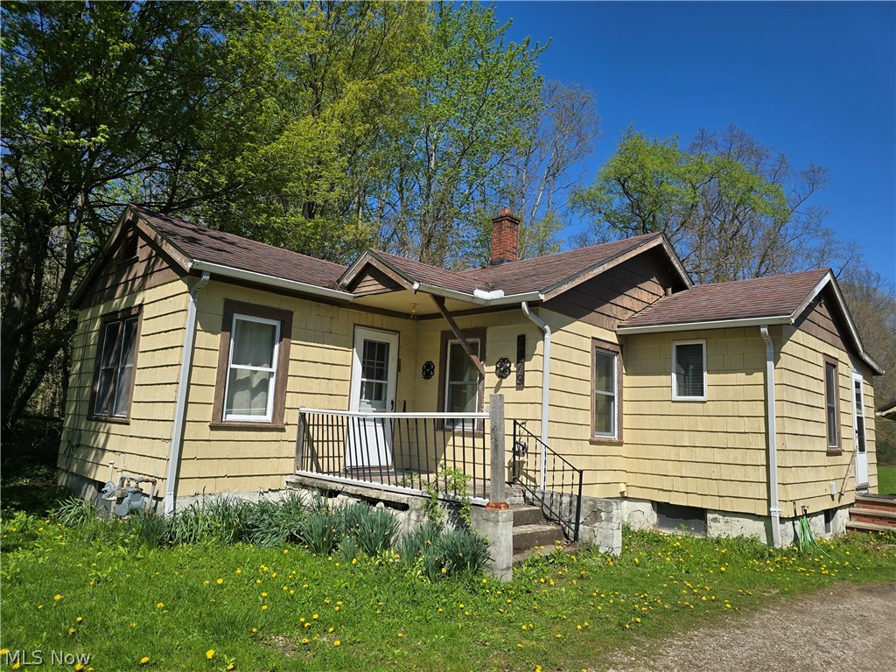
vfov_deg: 58.9
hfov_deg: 73.9
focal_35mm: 23
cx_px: 448
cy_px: 336
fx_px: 595
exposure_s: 1/970
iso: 12
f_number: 1.7
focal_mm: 6.3
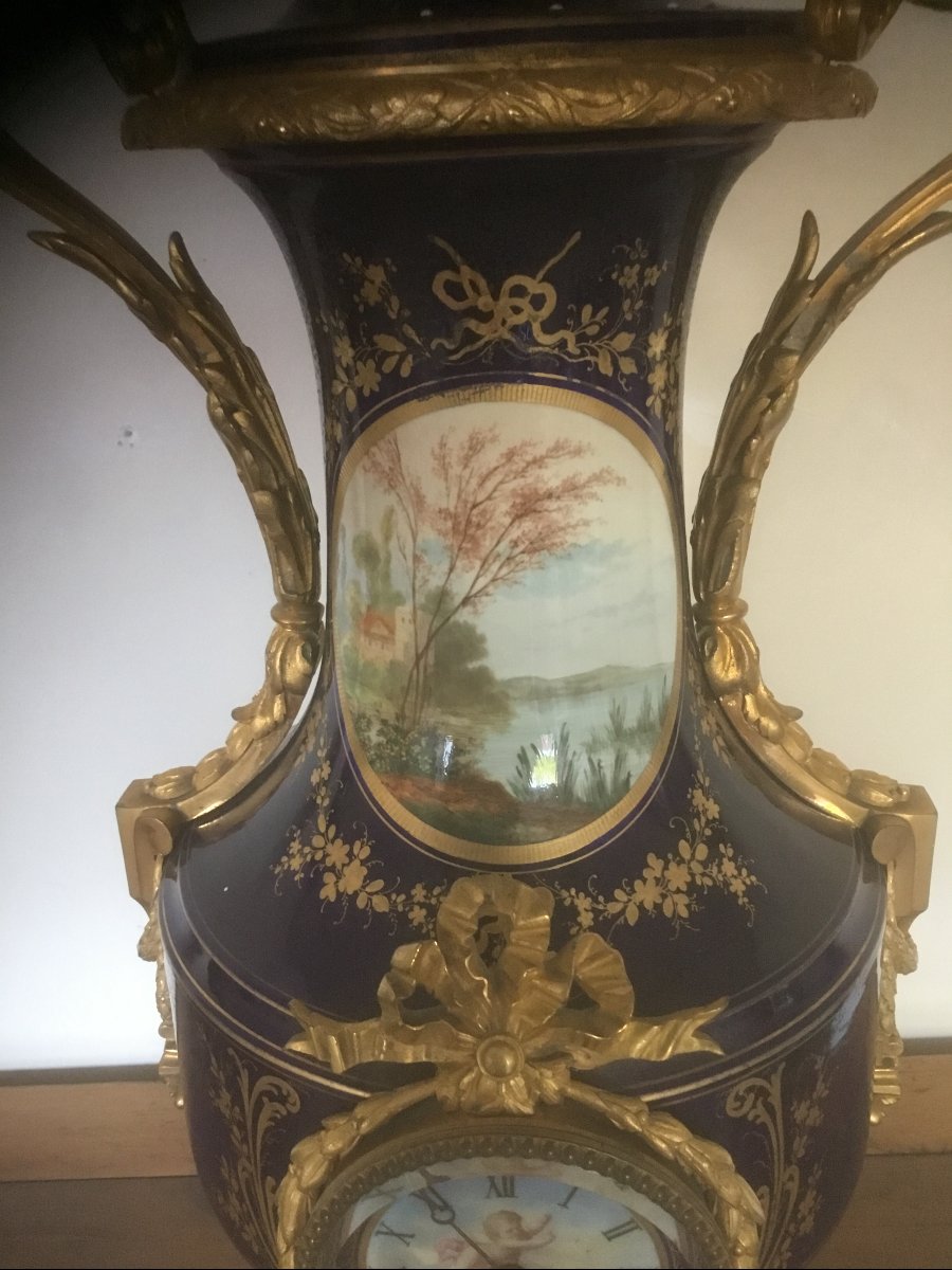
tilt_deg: -22.2
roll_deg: +1.0
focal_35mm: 31
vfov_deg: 58.4
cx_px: 476
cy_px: 635
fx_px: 1137
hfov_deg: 45.4
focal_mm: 3.3
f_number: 2.4
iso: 200
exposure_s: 1/25
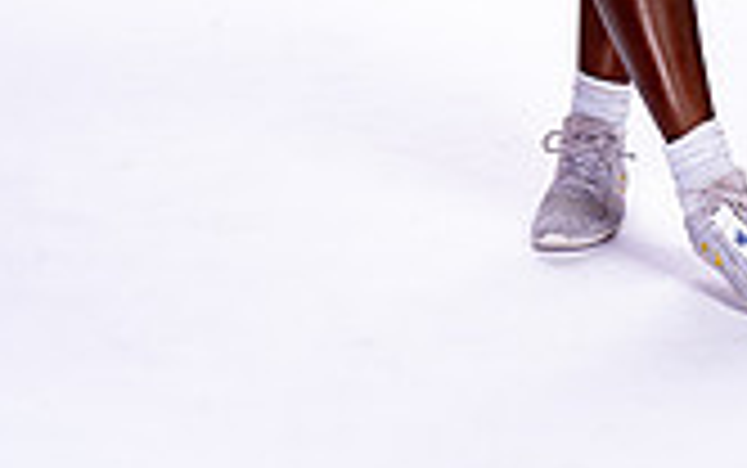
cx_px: 580
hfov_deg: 10.8
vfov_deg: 6.6
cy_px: -508
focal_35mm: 193
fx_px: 3932
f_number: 5.6
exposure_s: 1/250
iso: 100
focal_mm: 70
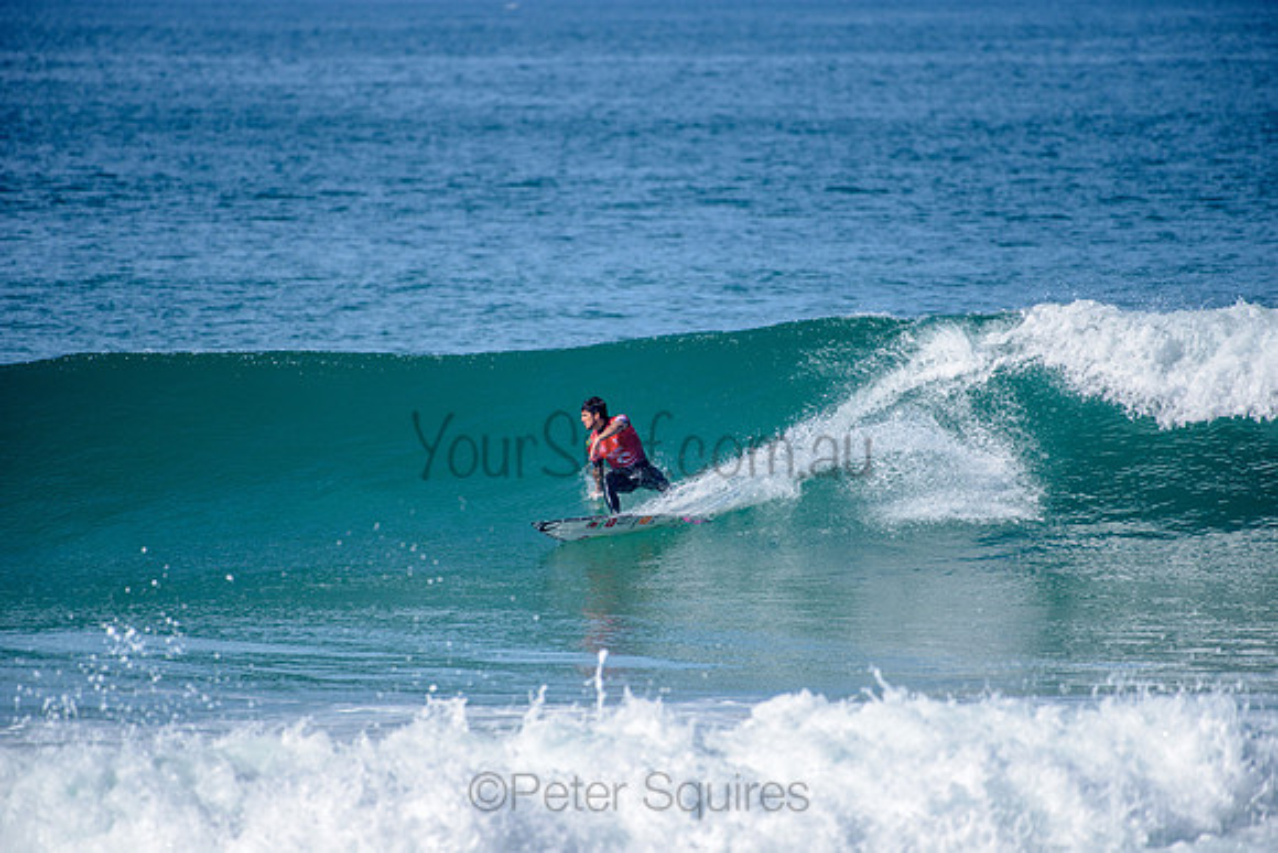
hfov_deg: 4.1
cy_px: 426
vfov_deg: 2.8
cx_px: 639
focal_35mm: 500
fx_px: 17753
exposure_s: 1/2000
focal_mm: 500
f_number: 5.6
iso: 160
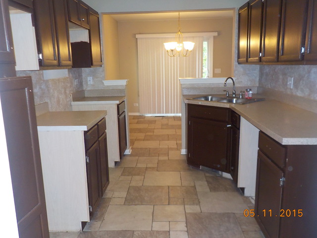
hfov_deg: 60.0
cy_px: 119
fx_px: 275
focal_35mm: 30
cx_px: 158
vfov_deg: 46.8
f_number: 3.3
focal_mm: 4.1
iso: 250
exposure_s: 1/30
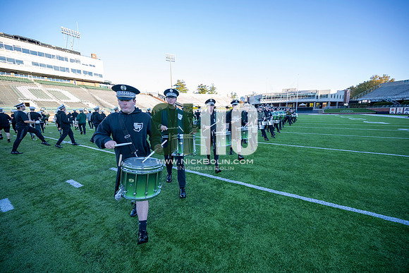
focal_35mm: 14
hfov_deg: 104.2
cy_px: 136
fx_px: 159
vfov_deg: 81.2
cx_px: 204
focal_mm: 14
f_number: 4
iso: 500
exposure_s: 1/500
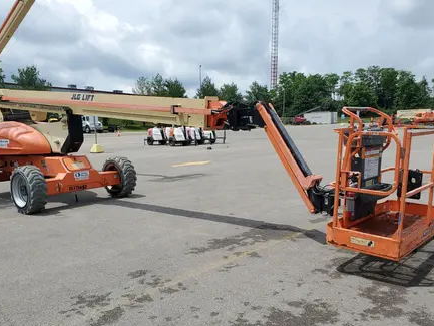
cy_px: 183
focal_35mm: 33
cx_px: 213
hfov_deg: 55.3
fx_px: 414
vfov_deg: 42.9
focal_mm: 4.3
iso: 50
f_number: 2.4
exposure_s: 1/1988
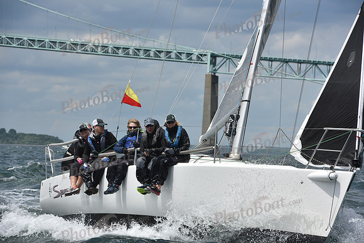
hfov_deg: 10.3
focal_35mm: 200
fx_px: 2023
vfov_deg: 6.9
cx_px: 182
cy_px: 122
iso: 250
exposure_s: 1/1000
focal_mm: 200
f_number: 10
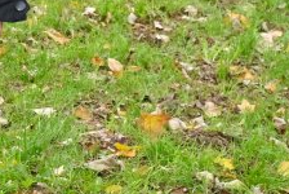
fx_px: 1696
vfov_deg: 6.5
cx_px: -190
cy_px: -32
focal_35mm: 211
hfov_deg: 9.4
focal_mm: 37
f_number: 6.3
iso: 400
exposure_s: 1/160
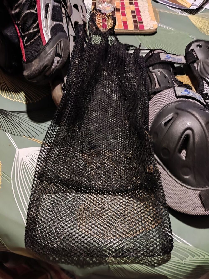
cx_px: 104
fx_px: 209
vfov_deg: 67.3
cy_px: 140
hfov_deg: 53.1
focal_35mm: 26
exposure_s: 1/14
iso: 612
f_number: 1.79
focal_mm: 4.74
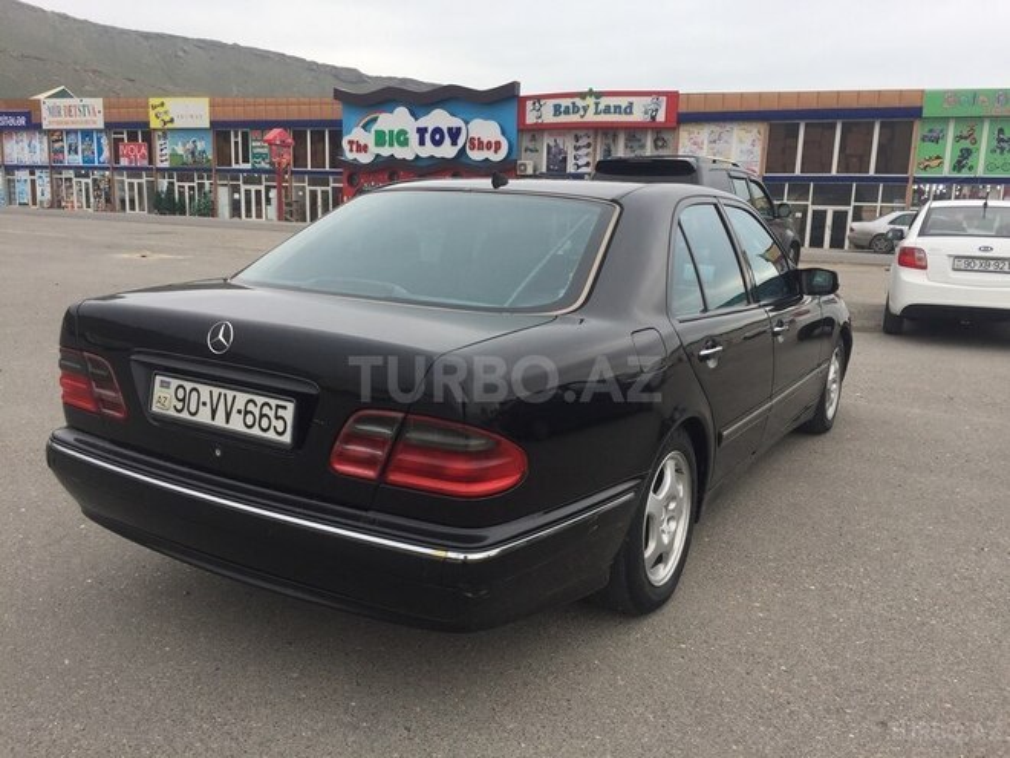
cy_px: 379
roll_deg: -2.3
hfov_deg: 61.7
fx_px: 846
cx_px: 505
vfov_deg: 48.2
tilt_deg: -11.6
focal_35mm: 29
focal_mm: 4.15
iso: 32
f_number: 2.2
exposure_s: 1/395
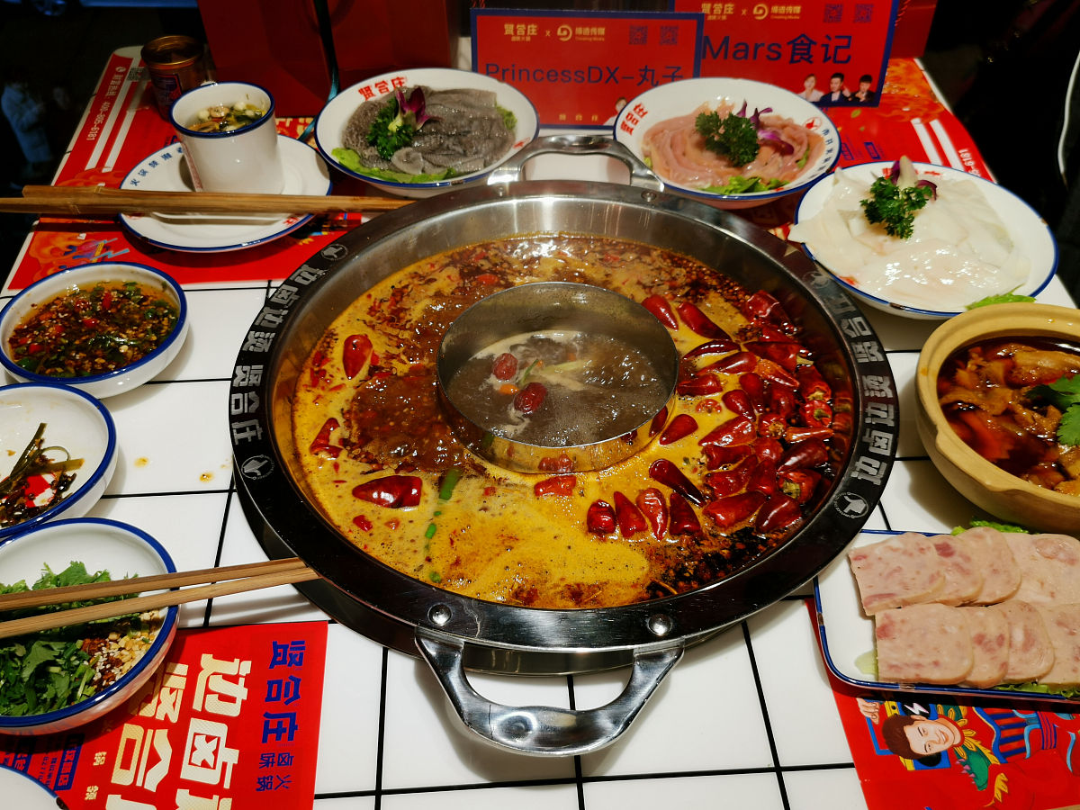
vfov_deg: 42.9
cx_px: 540
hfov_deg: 55.4
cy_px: 405
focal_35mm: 33
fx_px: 1030
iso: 50
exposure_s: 1/182
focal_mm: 5.58
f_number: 1.8
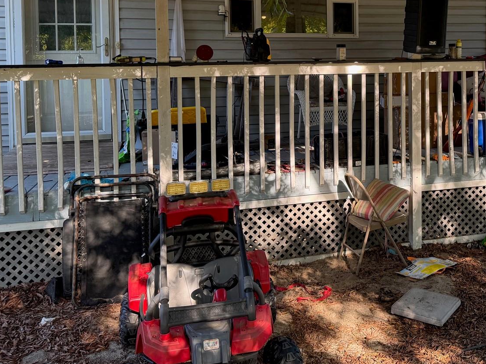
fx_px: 618
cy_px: 74
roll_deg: +1.4
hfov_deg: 41.4
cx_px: 378
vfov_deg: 32.0
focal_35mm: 44
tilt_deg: -1.6
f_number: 1.78
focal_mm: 6.76
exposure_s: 1/166
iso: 64
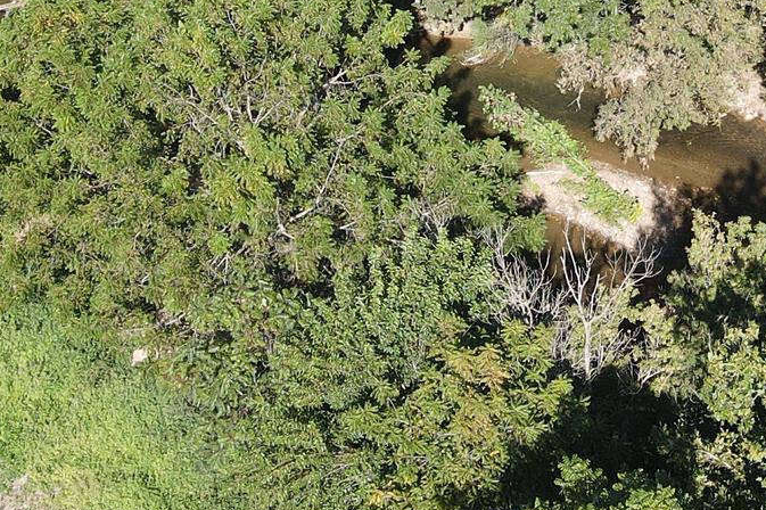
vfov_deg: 16.8
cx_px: 618
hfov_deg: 26.2
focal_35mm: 76
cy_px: -168
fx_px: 1616
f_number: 2.8
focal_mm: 4.5
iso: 100
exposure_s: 1/320
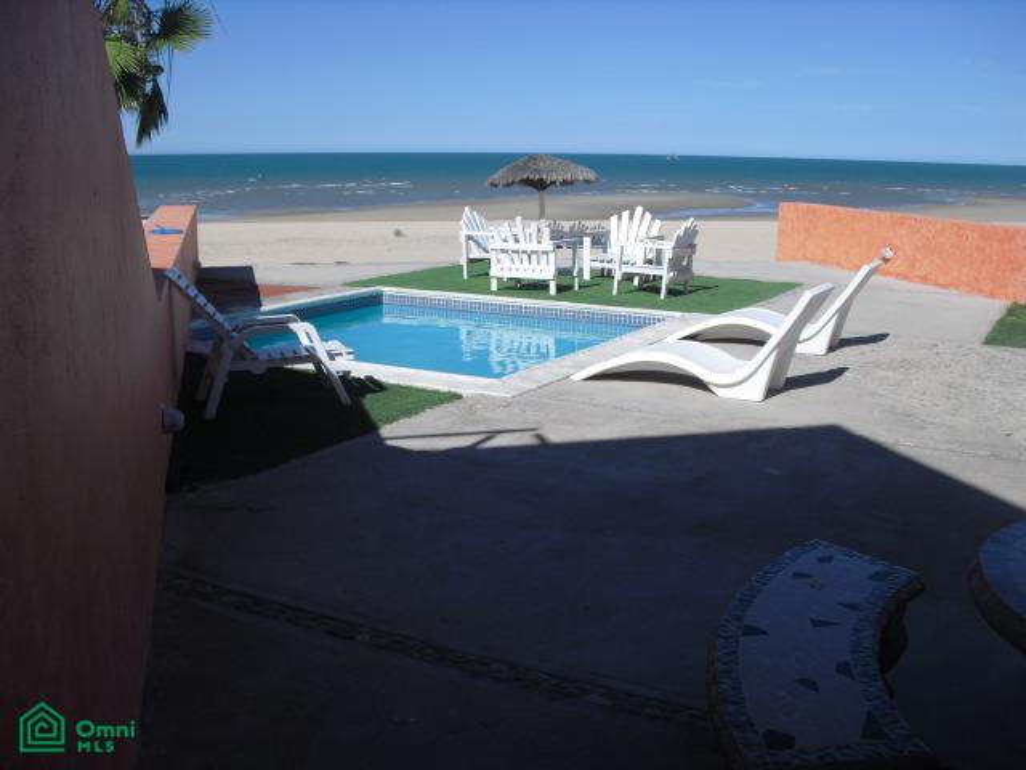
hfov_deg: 51.4
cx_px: 513
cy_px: 385
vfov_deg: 39.7
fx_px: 1067
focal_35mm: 36
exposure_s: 1/200
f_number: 7.8
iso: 64
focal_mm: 6.3
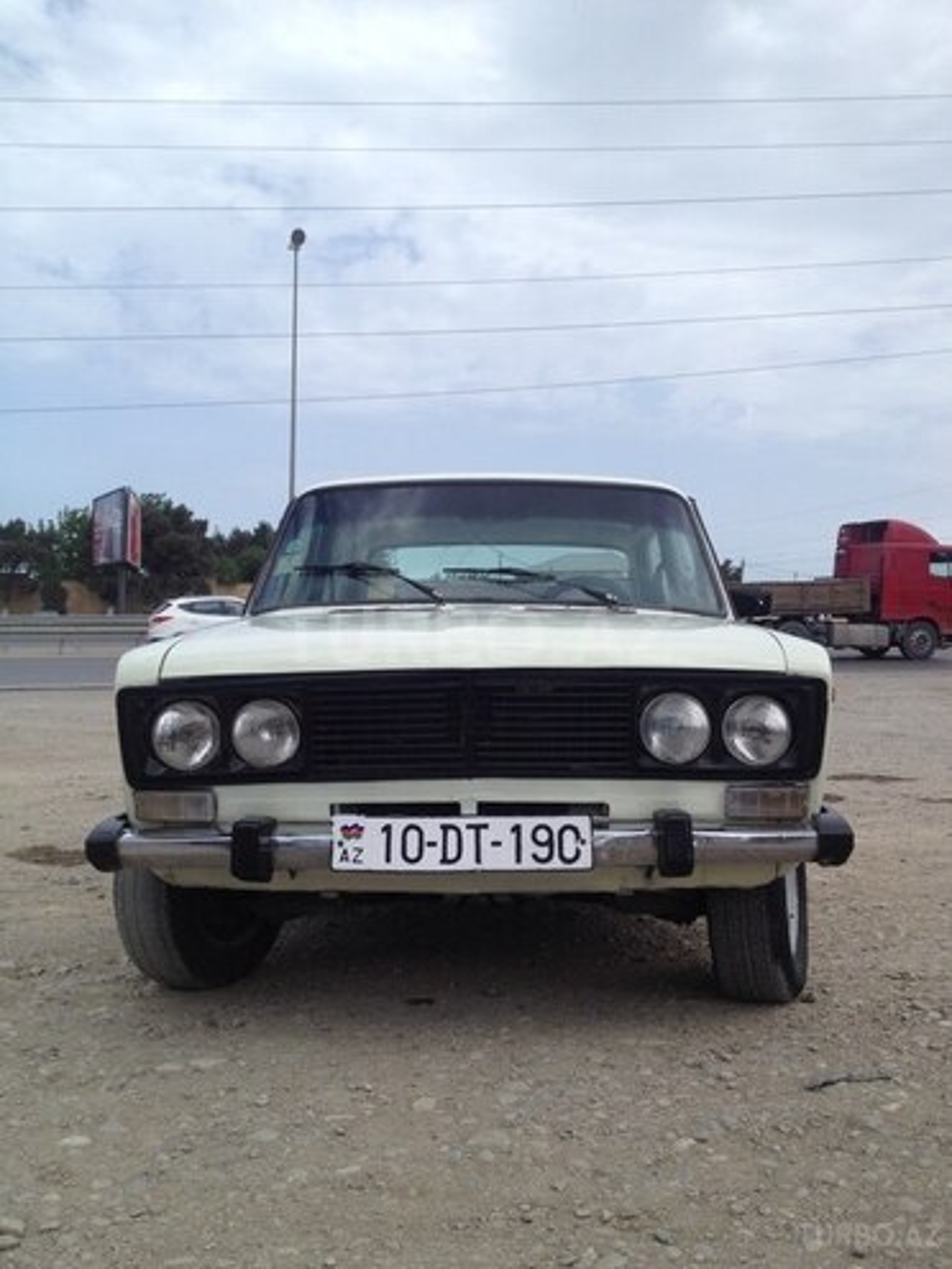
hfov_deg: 40.7
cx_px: 476
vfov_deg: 52.6
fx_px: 1283
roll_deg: -1.8
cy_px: 634
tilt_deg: +1.8
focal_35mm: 35
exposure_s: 1/1972
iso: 50
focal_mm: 4.28
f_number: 2.4
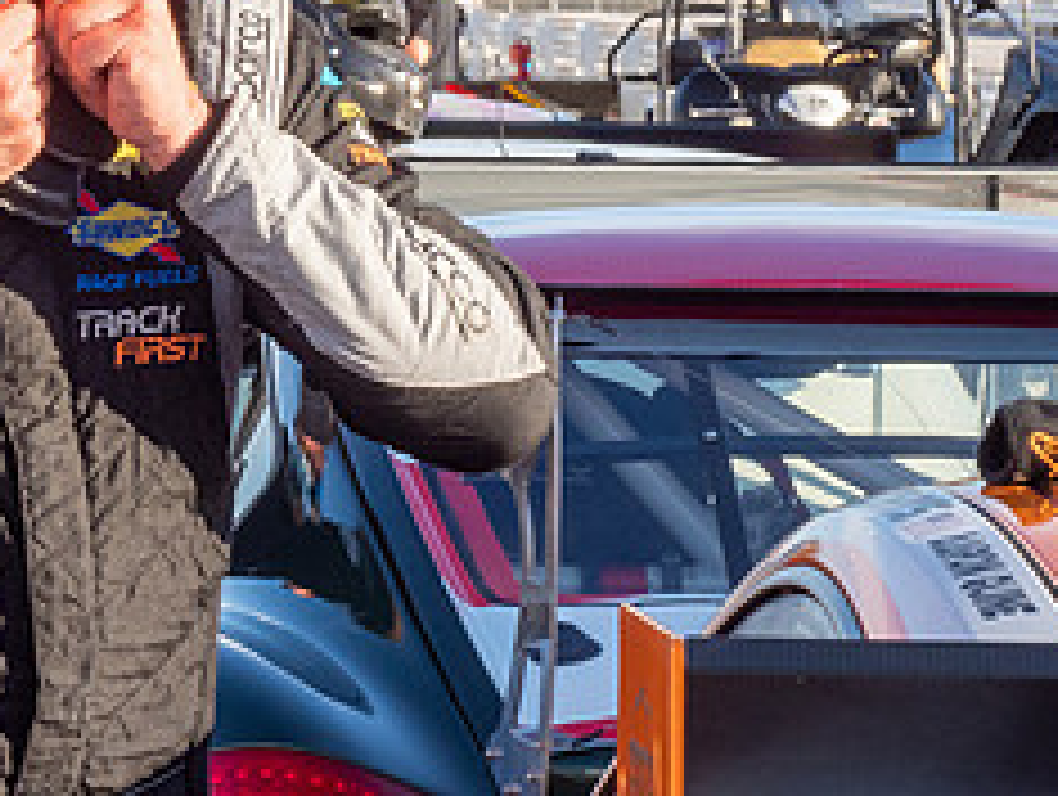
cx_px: -59
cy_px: -133
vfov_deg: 4.3
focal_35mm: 345
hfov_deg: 5.7
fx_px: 10561
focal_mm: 70
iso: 500
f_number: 18
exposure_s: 1/80
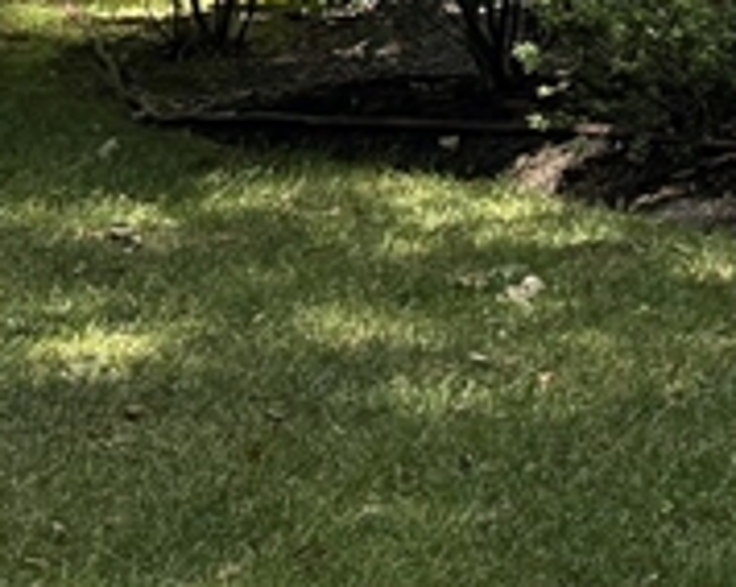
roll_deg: -1.1
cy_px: -897
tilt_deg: +10.9
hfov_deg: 10.9
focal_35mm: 146
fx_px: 3177
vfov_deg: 9.3
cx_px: 1848
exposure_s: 1/1081
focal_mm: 5.96
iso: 64
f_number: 1.6
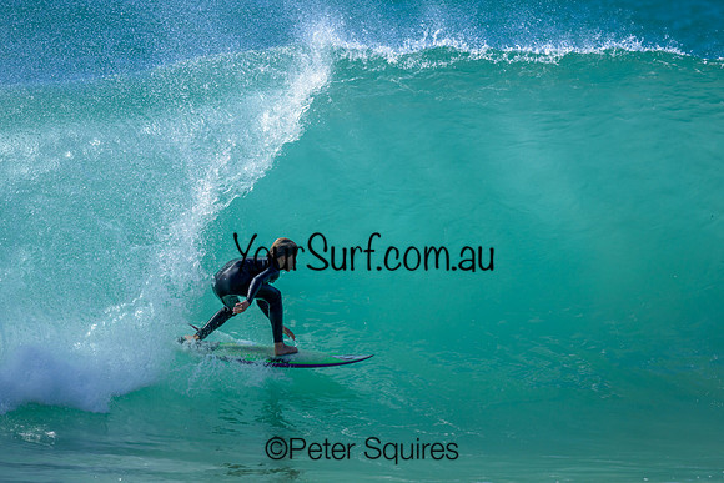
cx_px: 325
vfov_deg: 1.6
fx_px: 17742
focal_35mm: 882
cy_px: 227
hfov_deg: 2.3
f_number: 6.3
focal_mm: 800
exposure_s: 1/2000
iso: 400
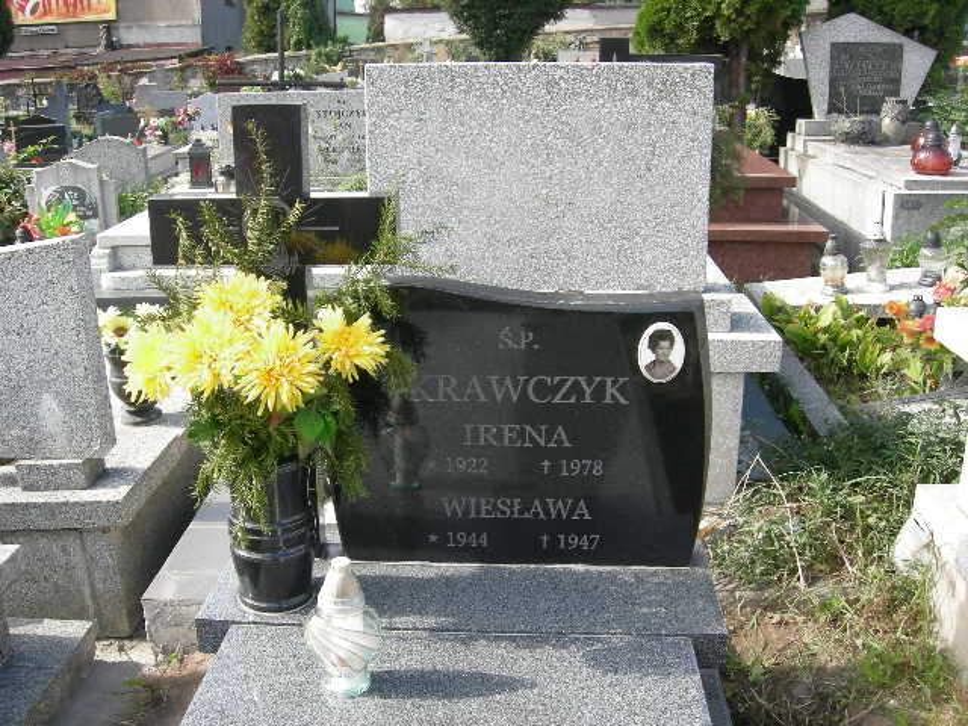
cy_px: 363
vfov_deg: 39.7
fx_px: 1007
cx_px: 484
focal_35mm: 36
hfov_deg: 51.4
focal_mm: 7.5
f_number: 4.3
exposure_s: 1/108
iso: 64
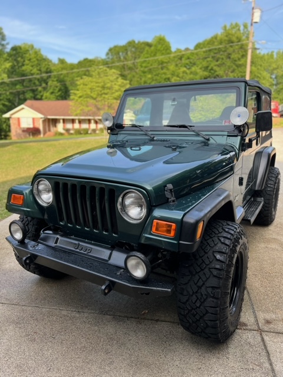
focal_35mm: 26
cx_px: 142
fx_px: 283
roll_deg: -0.5
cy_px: 188
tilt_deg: -12.1
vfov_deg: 67.3
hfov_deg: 53.1
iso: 50
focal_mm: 5.7
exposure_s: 1/539
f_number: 1.5
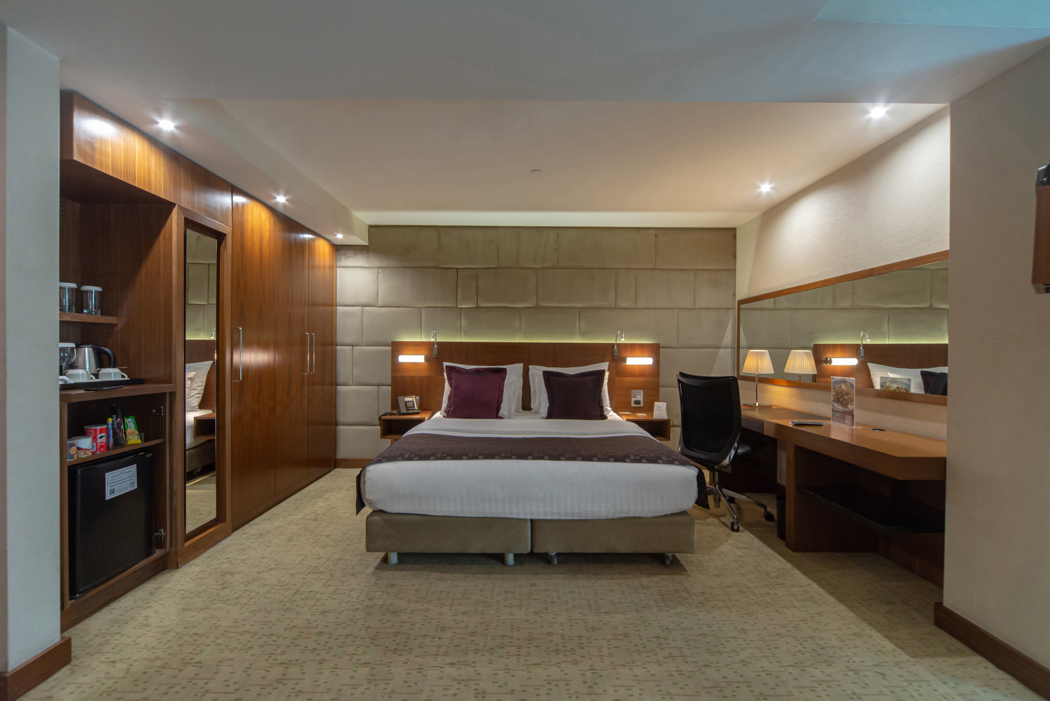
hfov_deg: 100.4
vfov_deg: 77.4
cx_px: 525
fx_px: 438
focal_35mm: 15
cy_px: 350
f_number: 11
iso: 1600
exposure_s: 1/6
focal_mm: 15
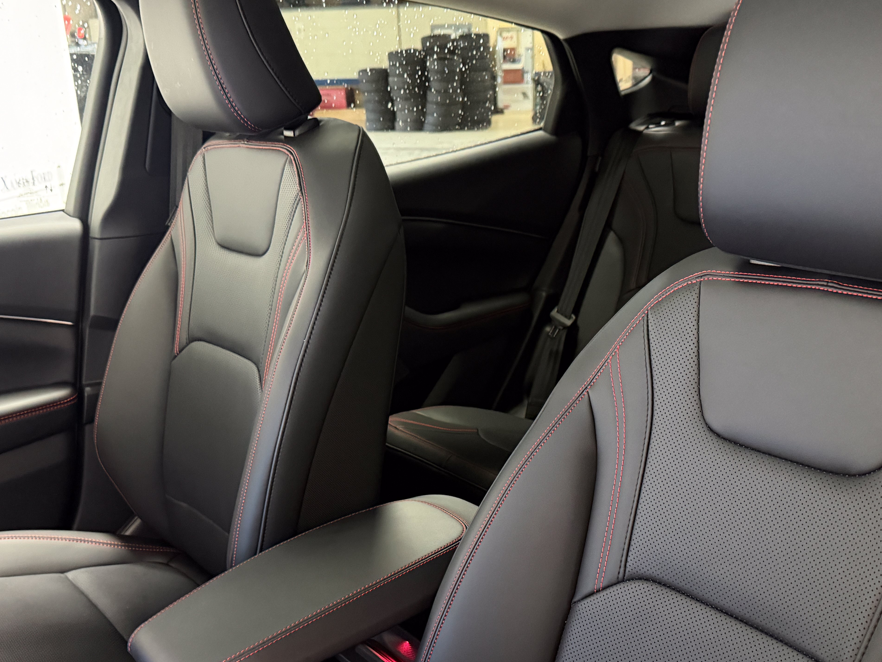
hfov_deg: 51.3
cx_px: 458
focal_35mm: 36
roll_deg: +2.9
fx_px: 917
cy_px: 404
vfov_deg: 39.5
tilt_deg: -19.3
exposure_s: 1/30
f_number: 1.78
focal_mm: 6.76
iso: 1000
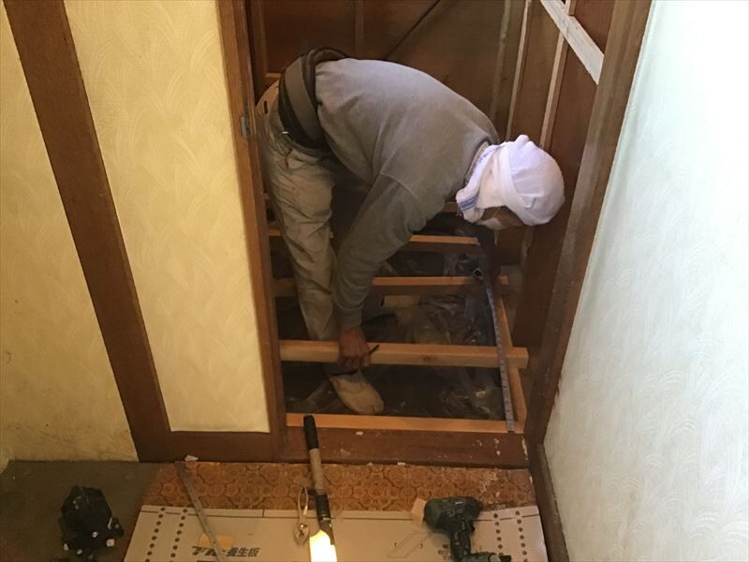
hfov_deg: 58.4
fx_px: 671
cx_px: 374
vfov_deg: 45.4
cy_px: 281
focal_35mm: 31
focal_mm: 3.3
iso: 200
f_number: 2.4
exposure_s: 1/20
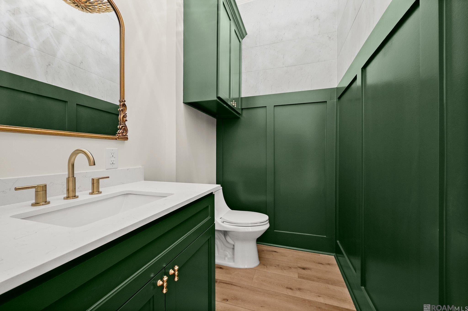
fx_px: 182
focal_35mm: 14
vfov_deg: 81.1
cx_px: 234
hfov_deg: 104.3
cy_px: 156
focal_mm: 14
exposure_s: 1
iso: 200
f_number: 10
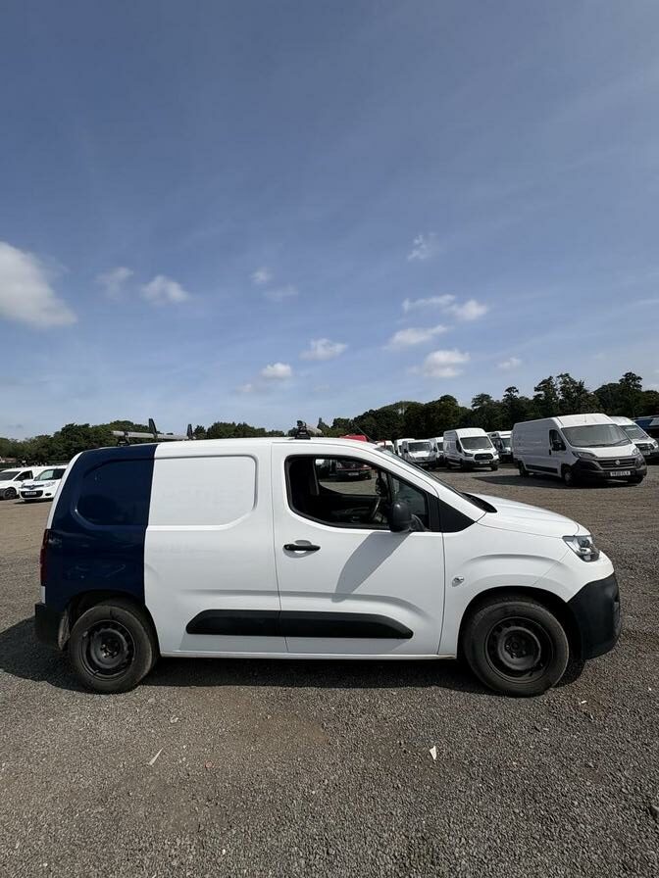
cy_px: 439
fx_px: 355
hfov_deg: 85.7
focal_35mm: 14
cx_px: 330
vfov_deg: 102.1
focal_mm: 2.22
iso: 50
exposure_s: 1/4630
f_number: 2.2
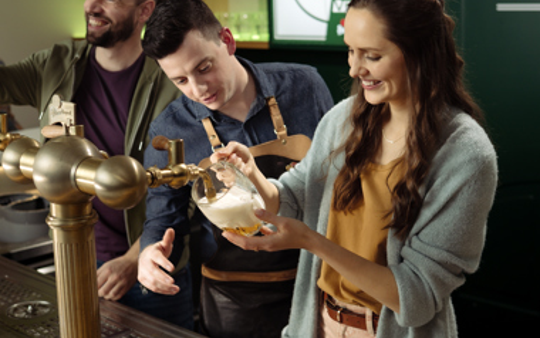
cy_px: 135
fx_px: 884
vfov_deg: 21.6
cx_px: 227
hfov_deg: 33.9
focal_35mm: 60
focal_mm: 35
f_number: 2.2
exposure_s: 1/200
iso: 200
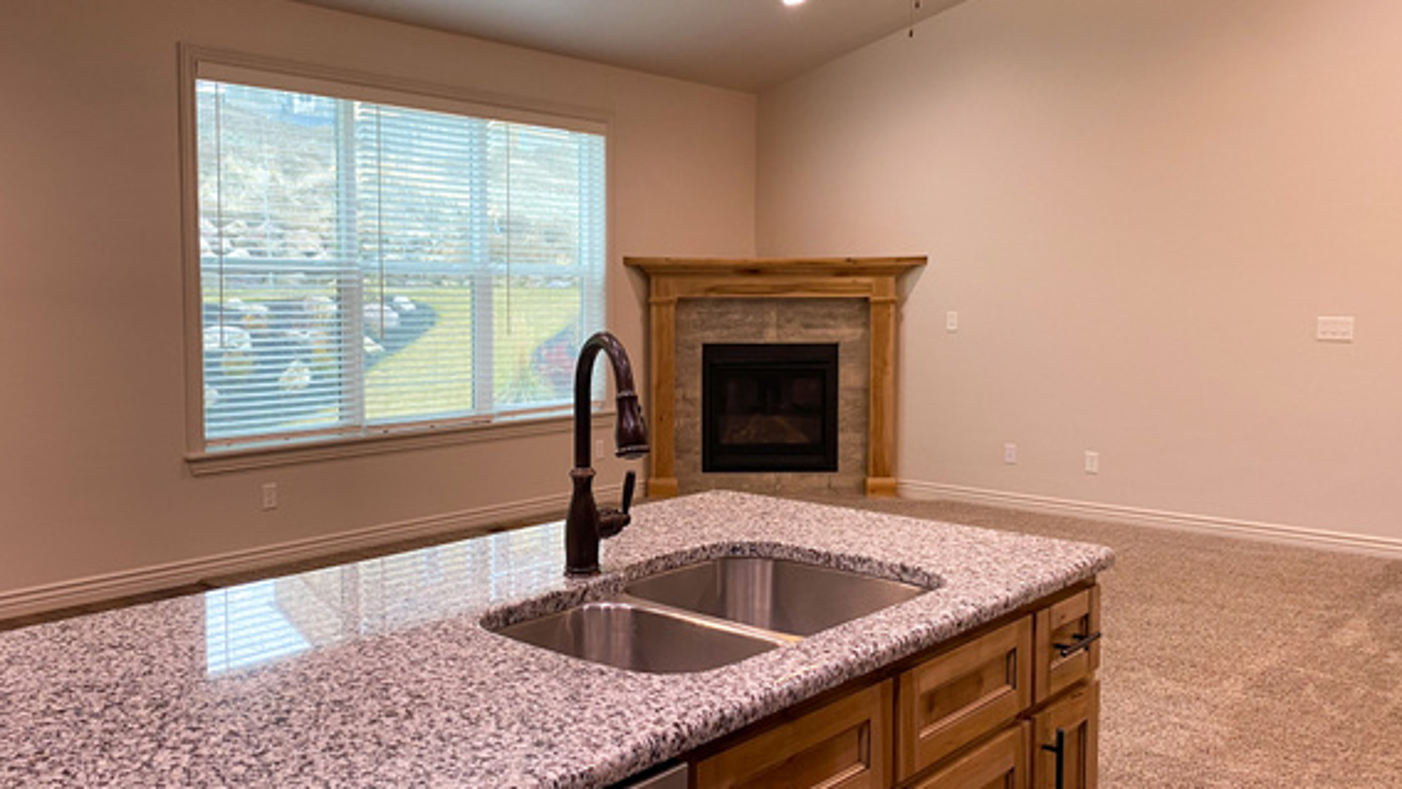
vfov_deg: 36.7
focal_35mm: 32
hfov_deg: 60.9
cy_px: 381
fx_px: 1190
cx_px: 645
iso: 100
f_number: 1.8
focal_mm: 4.25
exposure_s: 1/60
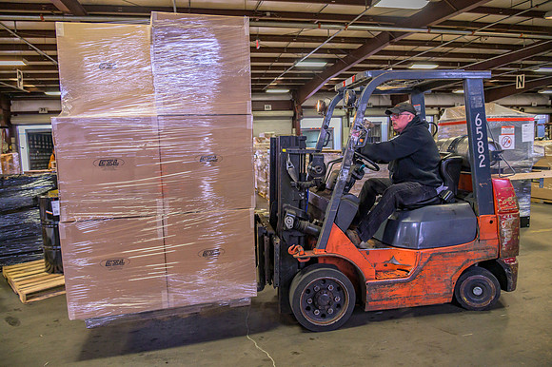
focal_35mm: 24
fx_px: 368
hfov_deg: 73.8
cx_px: 276
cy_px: 184
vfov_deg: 53.1
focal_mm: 24
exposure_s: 1/160
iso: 3200
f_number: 4
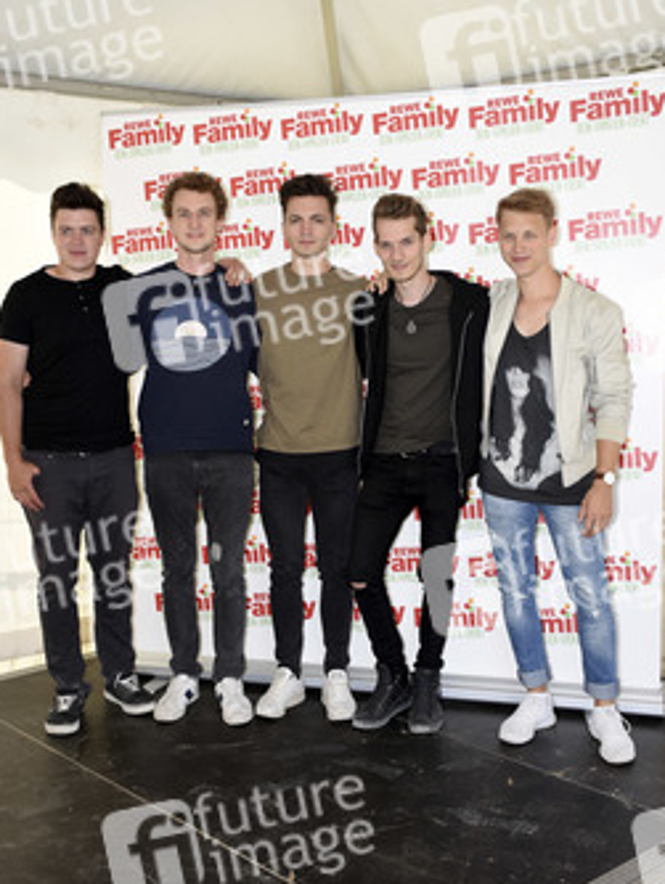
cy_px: 442
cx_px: 315
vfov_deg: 40.7
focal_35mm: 47
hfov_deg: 31.2
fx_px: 1191
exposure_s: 1/160
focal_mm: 27
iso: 160
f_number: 4.5
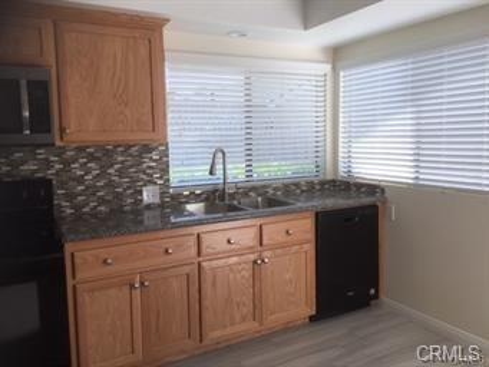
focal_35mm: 29
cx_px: 244
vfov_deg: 48.3
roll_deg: -0.2
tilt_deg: -3.0
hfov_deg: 61.6
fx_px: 410
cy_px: 184
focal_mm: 4.15
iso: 32
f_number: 2.2
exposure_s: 1/180
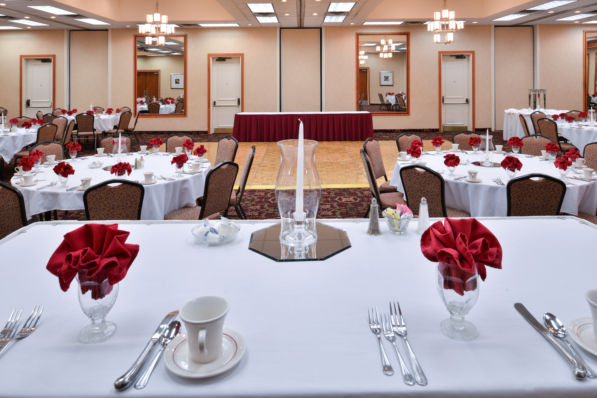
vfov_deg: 53.2
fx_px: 398
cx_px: 298
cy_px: 199
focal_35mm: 24
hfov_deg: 73.7
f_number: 13
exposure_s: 1/13
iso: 640
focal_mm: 24
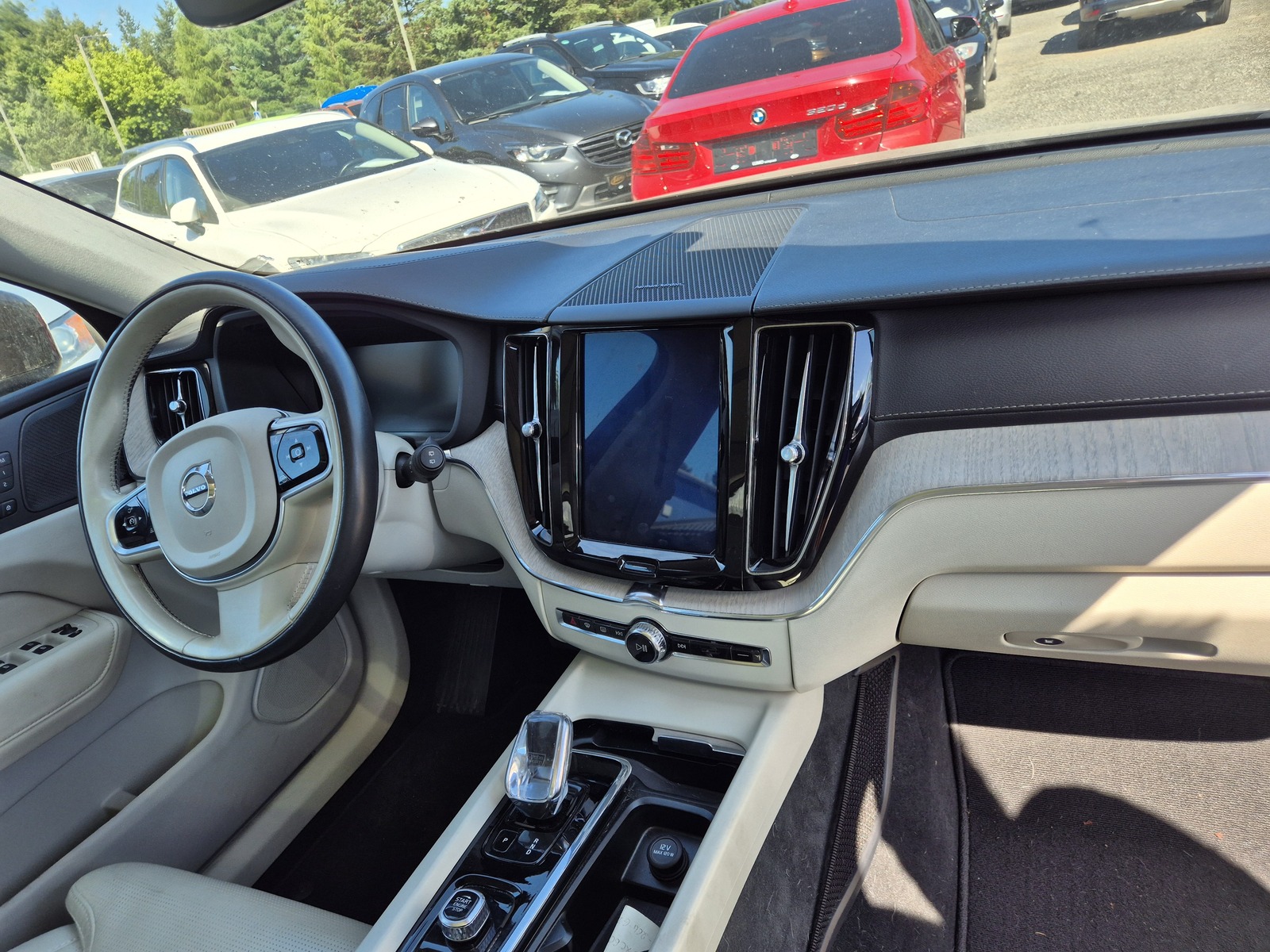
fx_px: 844
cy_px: 476
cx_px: 635
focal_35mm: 23
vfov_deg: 58.9
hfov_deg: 73.9
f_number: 1.8
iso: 25
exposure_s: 1/509
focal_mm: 5.4
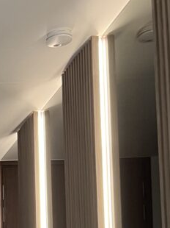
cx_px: -174
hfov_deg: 14.2
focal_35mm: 86
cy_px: 259
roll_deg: +0.4
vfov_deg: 21.5
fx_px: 564
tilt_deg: +3.9
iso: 125
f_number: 1.5
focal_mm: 5.7
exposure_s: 1/50
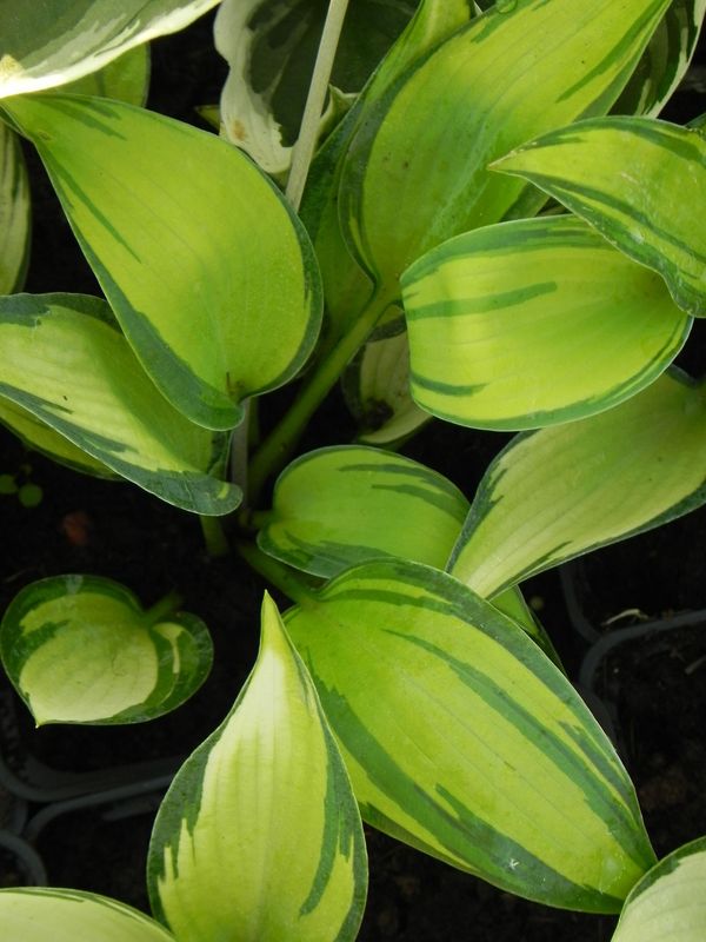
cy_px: 471
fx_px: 5004
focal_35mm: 184
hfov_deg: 8.1
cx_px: 353
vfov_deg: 10.7
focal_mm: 32.7
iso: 160
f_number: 5
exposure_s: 1/30
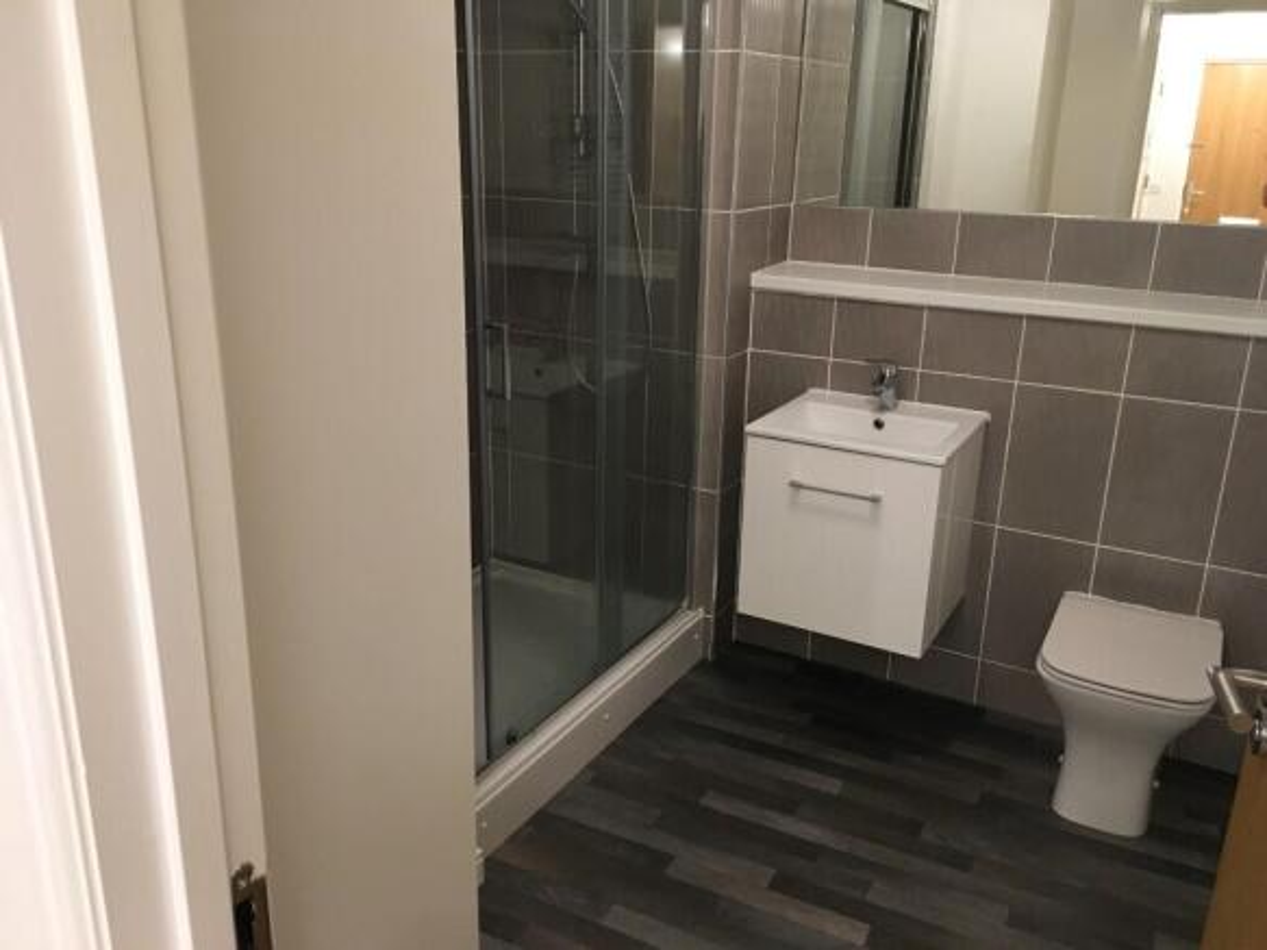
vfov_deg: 48.2
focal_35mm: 29
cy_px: 475
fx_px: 1061
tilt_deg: -17.9
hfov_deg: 61.7
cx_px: 634
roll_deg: -0.4
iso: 200
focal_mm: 4.15
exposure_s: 1/25
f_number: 2.2
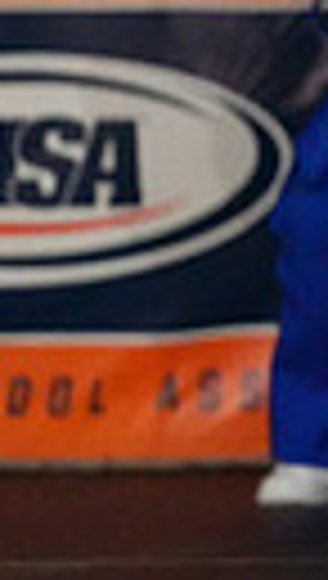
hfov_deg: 0.9
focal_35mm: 1412
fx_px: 21733
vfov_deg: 1.5
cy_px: -70
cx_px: 1231
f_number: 3.5
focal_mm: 300
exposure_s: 1/1250
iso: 16000
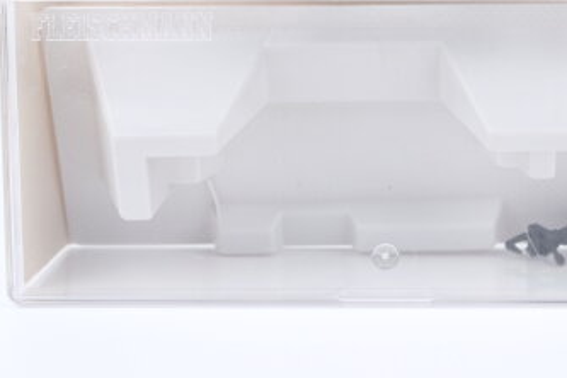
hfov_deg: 24.9
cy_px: 54
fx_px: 1276
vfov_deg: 16.7
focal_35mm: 81
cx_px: 373
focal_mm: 30
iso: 320
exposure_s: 1/125
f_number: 7.1
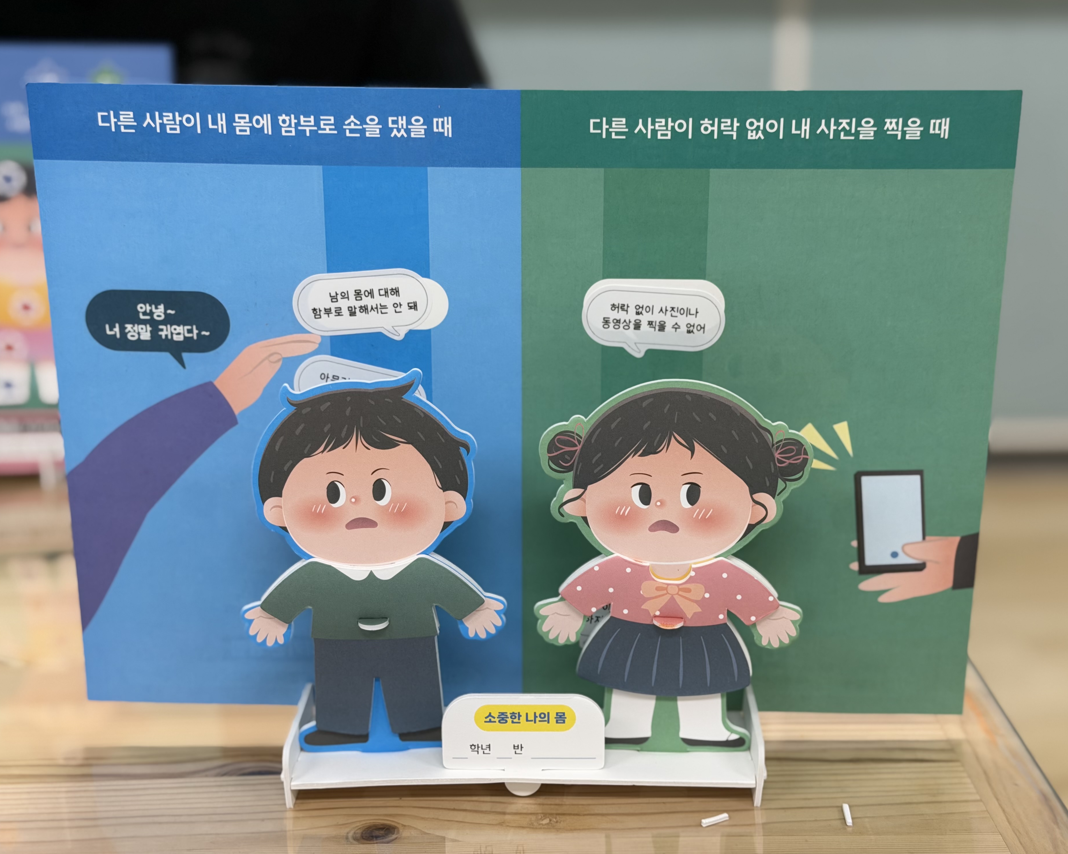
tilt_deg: -16.5
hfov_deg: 36.7
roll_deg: +0.1
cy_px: 420
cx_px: 555
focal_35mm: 51
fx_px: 1612
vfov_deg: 29.7
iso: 80
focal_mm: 6.76
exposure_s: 1/120
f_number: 1.78
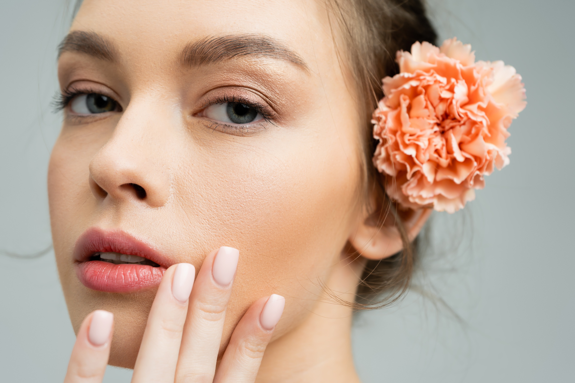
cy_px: 192
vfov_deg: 22.6
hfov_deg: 33.4
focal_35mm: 60
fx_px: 958
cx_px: 288
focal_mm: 60
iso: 125
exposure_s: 1/160
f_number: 6.3
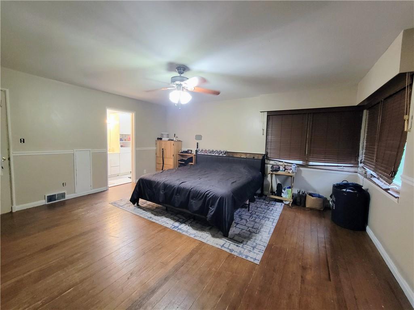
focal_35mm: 13
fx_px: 155
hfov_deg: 106.2
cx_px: 207
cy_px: 155
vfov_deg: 89.9
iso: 640
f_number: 2.2
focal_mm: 2.2
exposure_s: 1/30
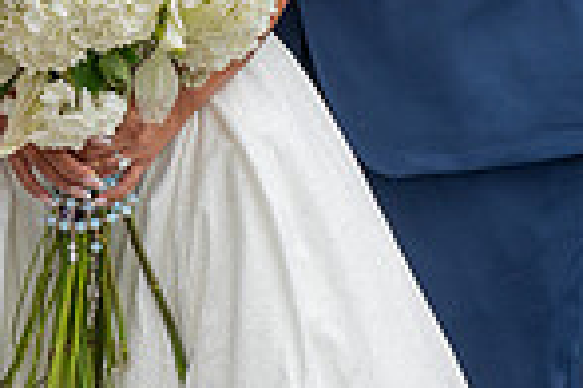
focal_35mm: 249
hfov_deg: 8.2
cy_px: -232
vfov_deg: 5.5
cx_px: -32
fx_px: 4032
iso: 250
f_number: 5
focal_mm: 63
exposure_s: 1/250
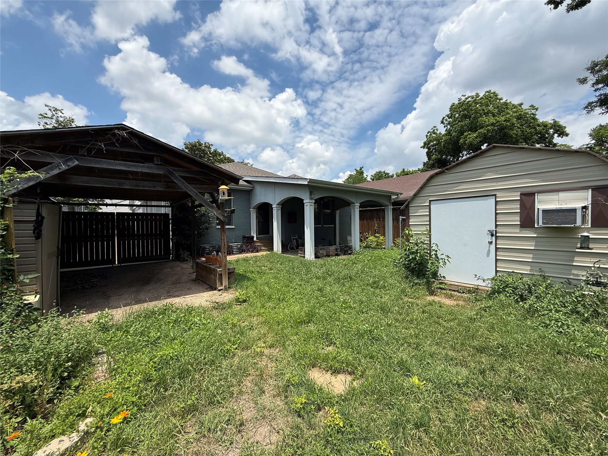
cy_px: 228
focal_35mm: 14
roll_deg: +0.5
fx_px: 246
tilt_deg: -0.3
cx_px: 304
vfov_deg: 85.7
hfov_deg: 102.1
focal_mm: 2.22
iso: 50
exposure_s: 1/2024
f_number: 2.2
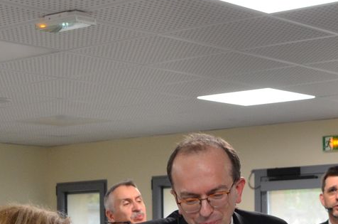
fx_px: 1058
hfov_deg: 18.1
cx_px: 130
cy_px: 316
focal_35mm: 113
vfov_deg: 11.6
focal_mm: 22
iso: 800
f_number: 4
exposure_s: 1/60
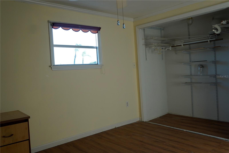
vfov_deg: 41.7
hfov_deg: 59.5
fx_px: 200
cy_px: 76
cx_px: 114
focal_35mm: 32
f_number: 4
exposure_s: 1/160
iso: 100
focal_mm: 21
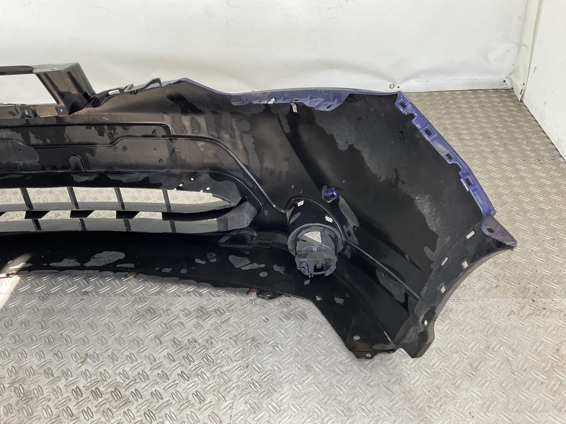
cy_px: 212
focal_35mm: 29
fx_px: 474
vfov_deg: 48.2
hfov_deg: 61.7
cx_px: 283
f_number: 1.8
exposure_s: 1/100
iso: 32
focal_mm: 3
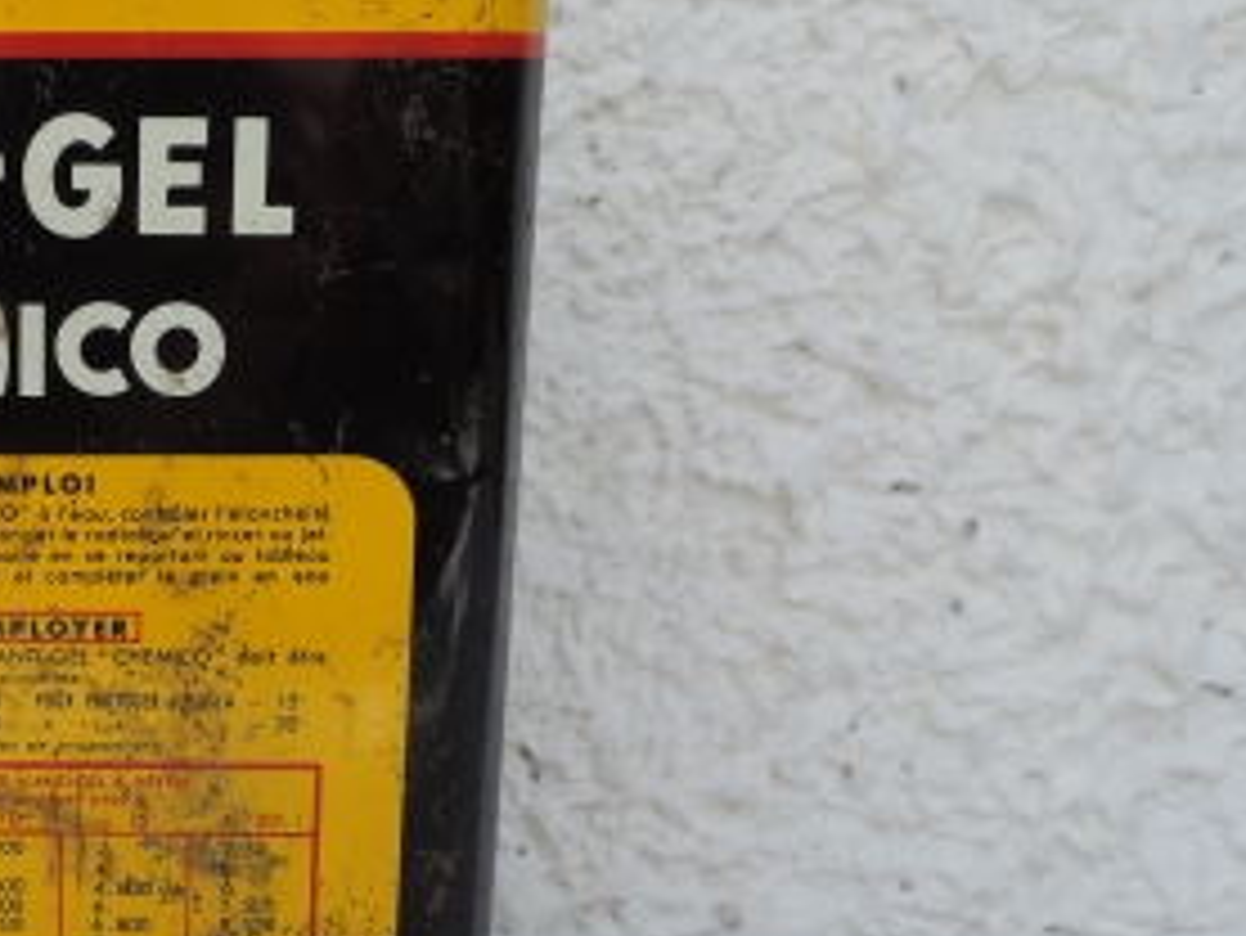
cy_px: 603
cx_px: -18
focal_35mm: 52
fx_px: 1873
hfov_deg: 33.5
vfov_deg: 27.9
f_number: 3
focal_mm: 4.3
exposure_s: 1/640
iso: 80
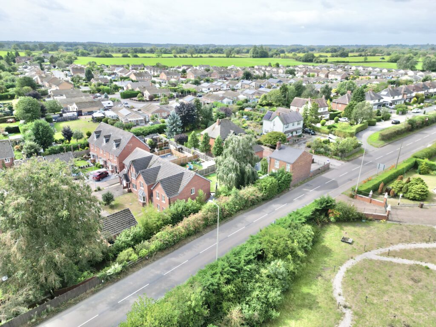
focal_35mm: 24
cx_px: 218
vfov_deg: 56.8
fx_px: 302
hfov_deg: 71.6
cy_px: 164
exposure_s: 1/2500
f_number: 1.7
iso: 140
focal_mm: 6.72
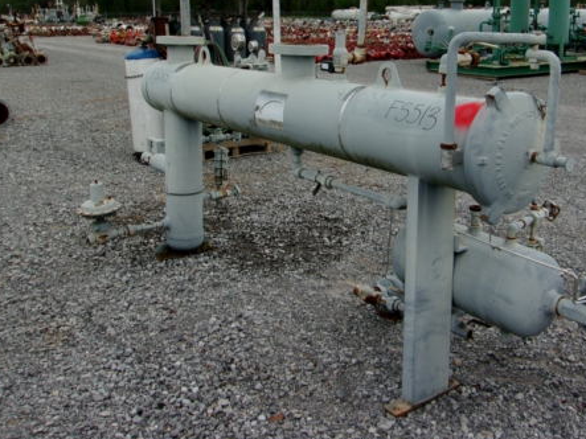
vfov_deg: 36.3
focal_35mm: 39
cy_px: 131
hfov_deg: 47.4
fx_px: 660
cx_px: 368
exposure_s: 1/105
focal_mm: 4.9
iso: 80
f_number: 10.4
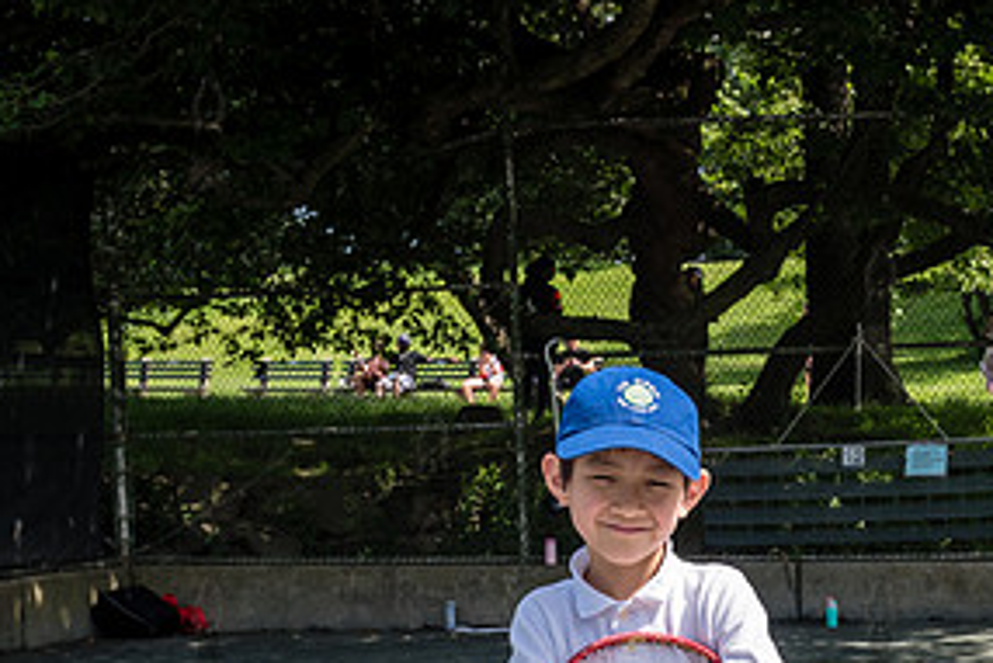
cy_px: 597
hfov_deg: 24.0
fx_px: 2235
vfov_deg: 16.6
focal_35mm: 81
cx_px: 978
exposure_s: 1/800
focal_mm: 32
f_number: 6.3
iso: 250
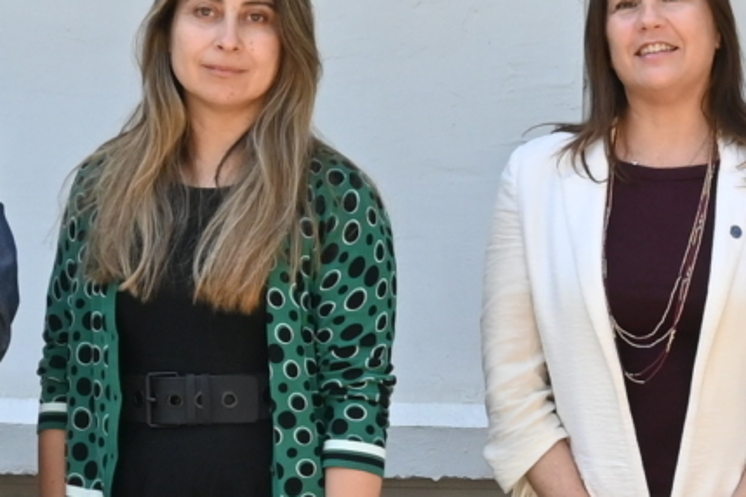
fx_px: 4175
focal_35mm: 201
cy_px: 449
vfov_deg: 6.8
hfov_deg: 10.2
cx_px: 530
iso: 180
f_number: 5.6
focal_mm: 22.5
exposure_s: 1/250
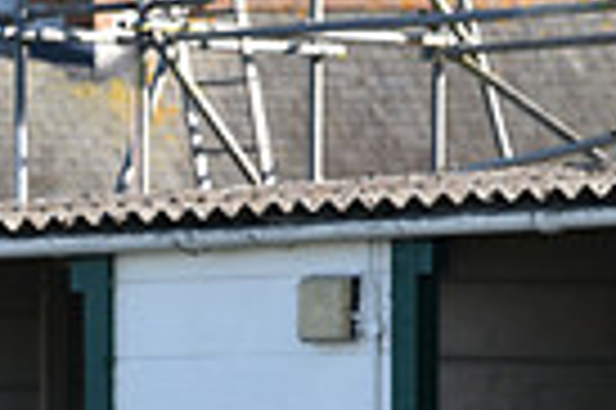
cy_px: 723
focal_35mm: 848
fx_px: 14493
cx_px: -423
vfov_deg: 1.6
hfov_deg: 2.4
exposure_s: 1/800
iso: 400
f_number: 6.3
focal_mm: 200
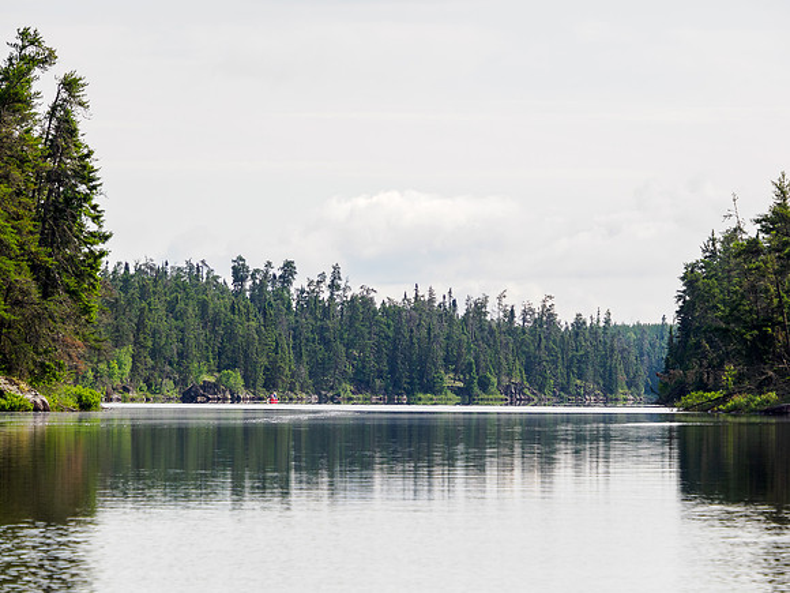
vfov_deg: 6.6
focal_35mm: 225
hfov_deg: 8.8
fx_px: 5131
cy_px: 296
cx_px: 395
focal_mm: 112
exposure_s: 1/250
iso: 200
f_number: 8
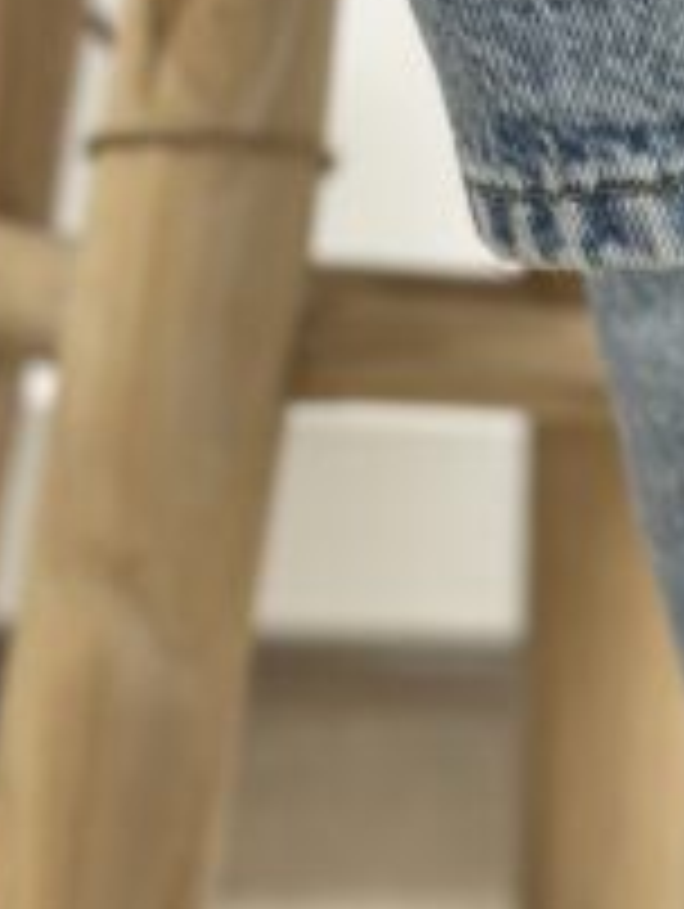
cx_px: 1066
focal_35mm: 190
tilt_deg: -9.1
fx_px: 4995
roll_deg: -3.4
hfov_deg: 7.7
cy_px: 864
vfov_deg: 10.3
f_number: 1.78
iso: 160
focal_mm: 6.86
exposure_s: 1/60
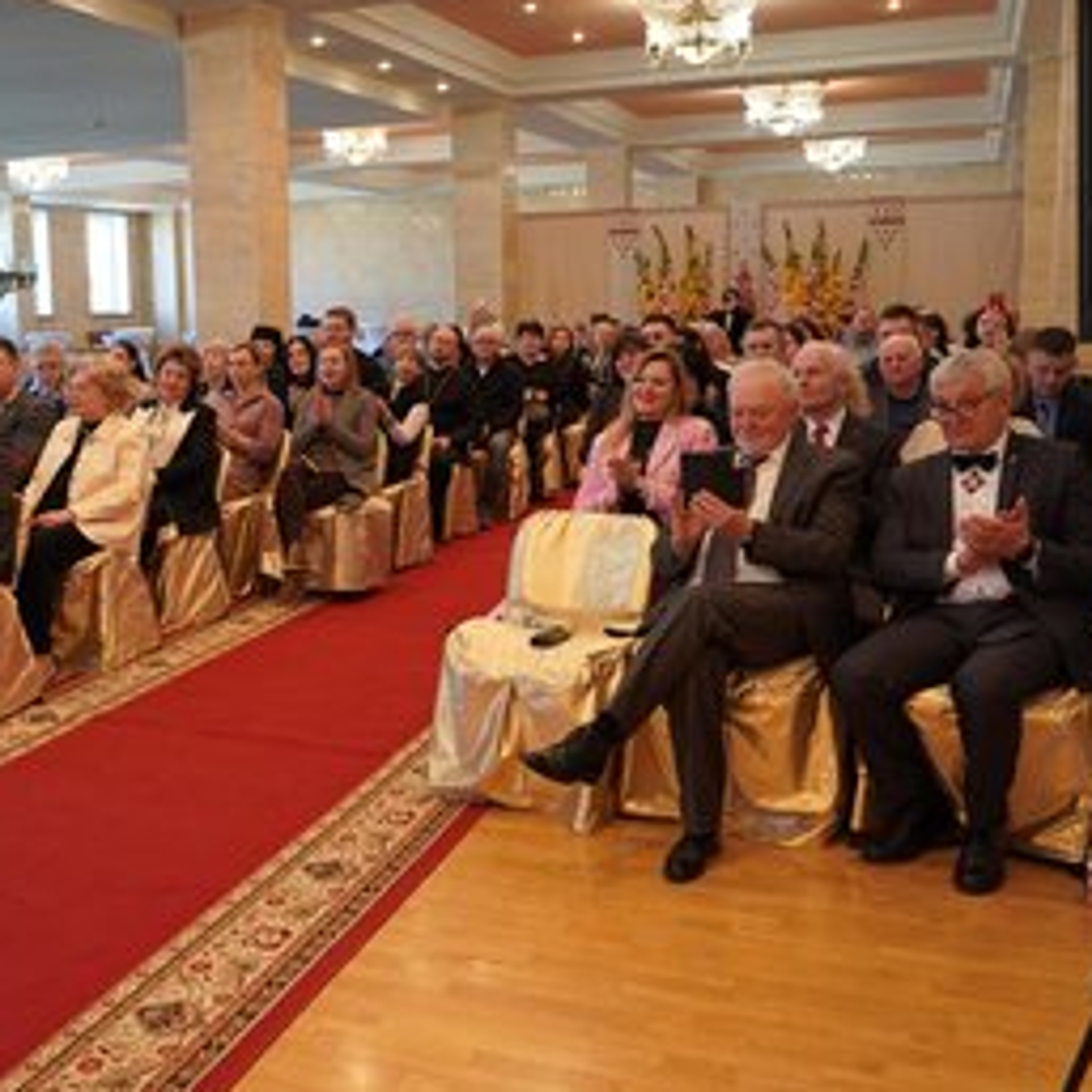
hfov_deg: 43.7
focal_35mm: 37
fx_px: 1321
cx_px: 297
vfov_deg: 44.9
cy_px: 559
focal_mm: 28
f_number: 4
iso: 2000
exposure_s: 1/160
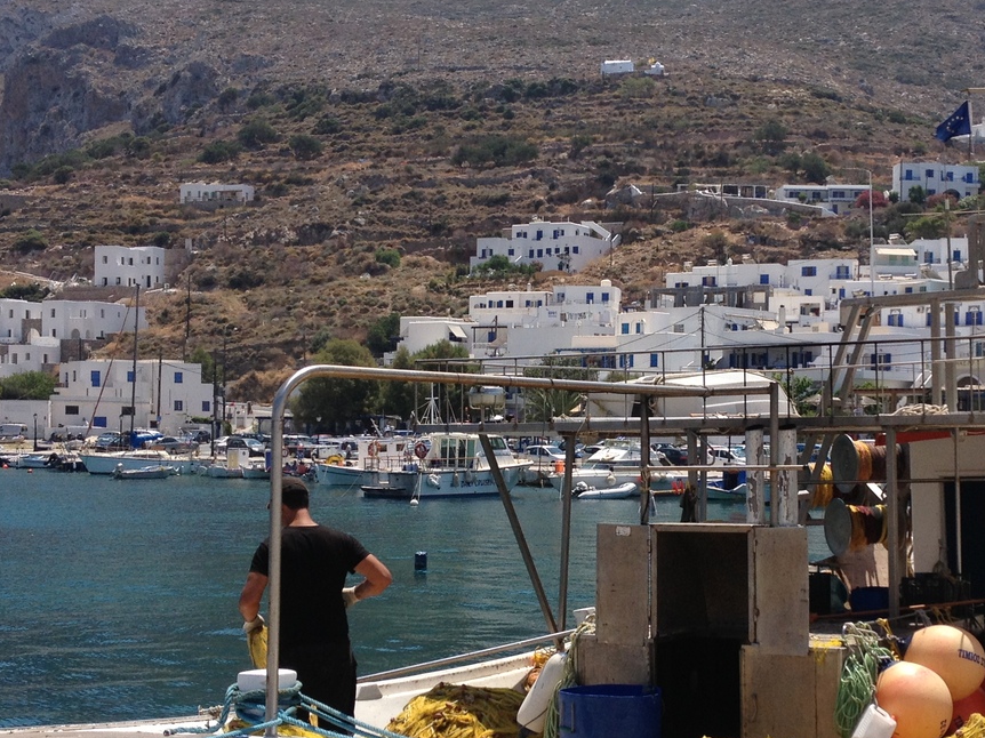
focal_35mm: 65
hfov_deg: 29.7
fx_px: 1849
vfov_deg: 22.5
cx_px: 631
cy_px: 468
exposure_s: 1/2123
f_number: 2.4
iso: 50
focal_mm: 4.28
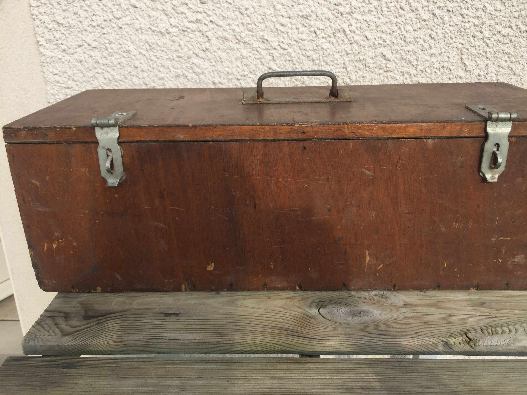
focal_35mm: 29
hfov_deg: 61.7
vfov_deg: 48.2
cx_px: 264
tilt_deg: -22.0
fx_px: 442
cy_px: 198
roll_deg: -1.5
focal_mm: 4.15
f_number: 2.2
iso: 32
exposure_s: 1/879
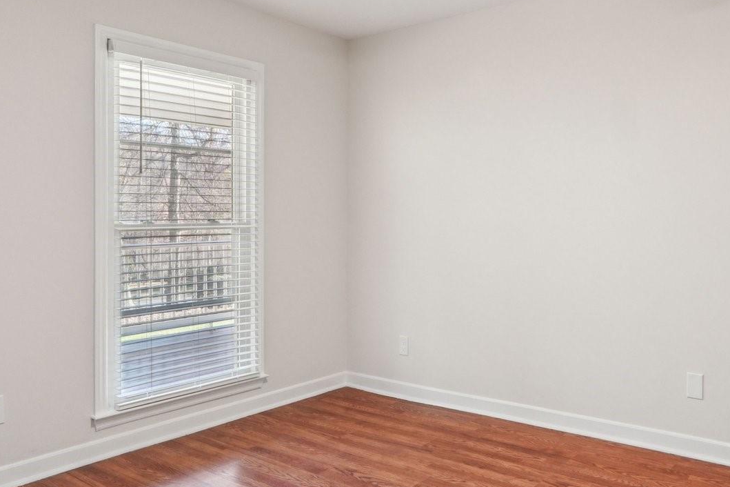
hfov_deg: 61.1
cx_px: 522
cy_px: 207
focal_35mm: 29
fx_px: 588
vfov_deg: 44.8
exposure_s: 1/8
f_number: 8
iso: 400
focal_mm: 10
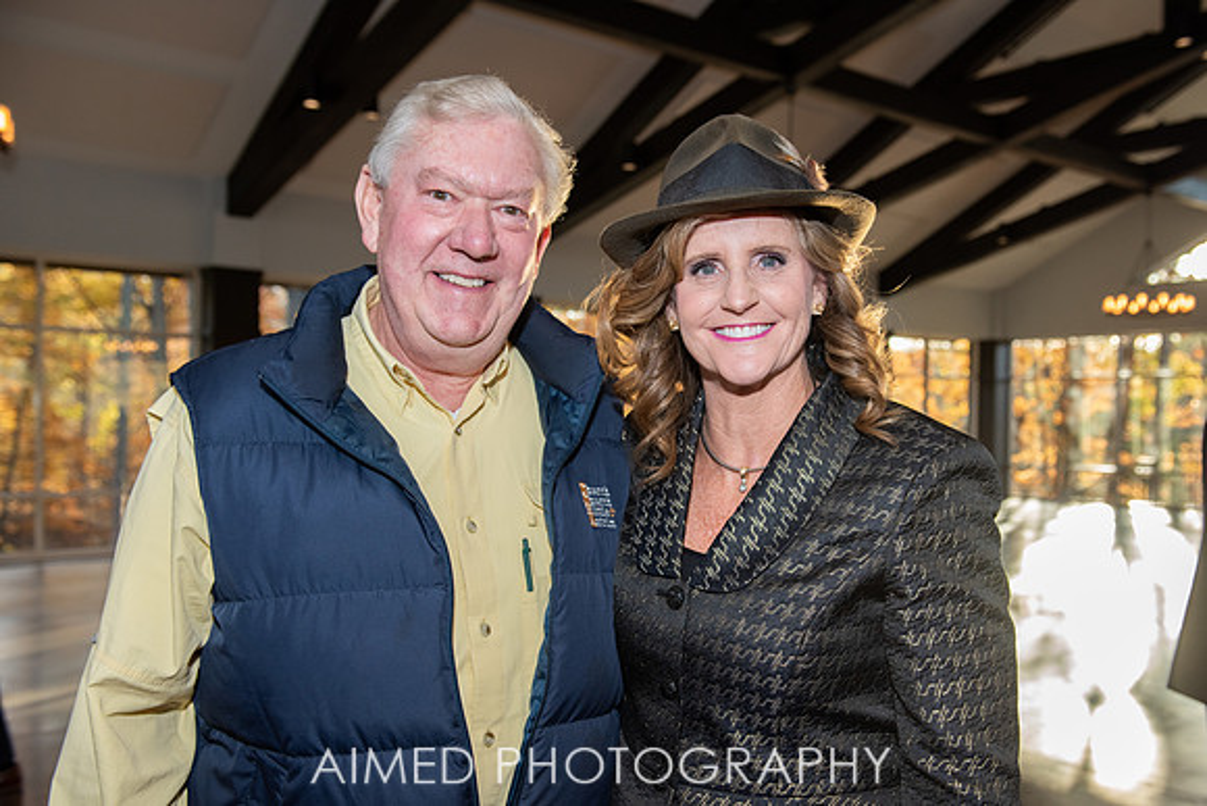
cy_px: 439
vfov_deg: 37.8
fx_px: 1174
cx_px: 659
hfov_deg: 54.3
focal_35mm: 35
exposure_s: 1/250
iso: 640
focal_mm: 32
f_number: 4
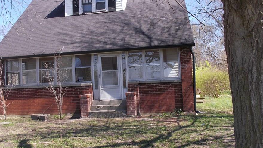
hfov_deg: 53.7
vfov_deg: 32.0
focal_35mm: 37
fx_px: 258
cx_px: 110
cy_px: 72
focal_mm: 4.1
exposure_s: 1/320
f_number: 3.3
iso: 80
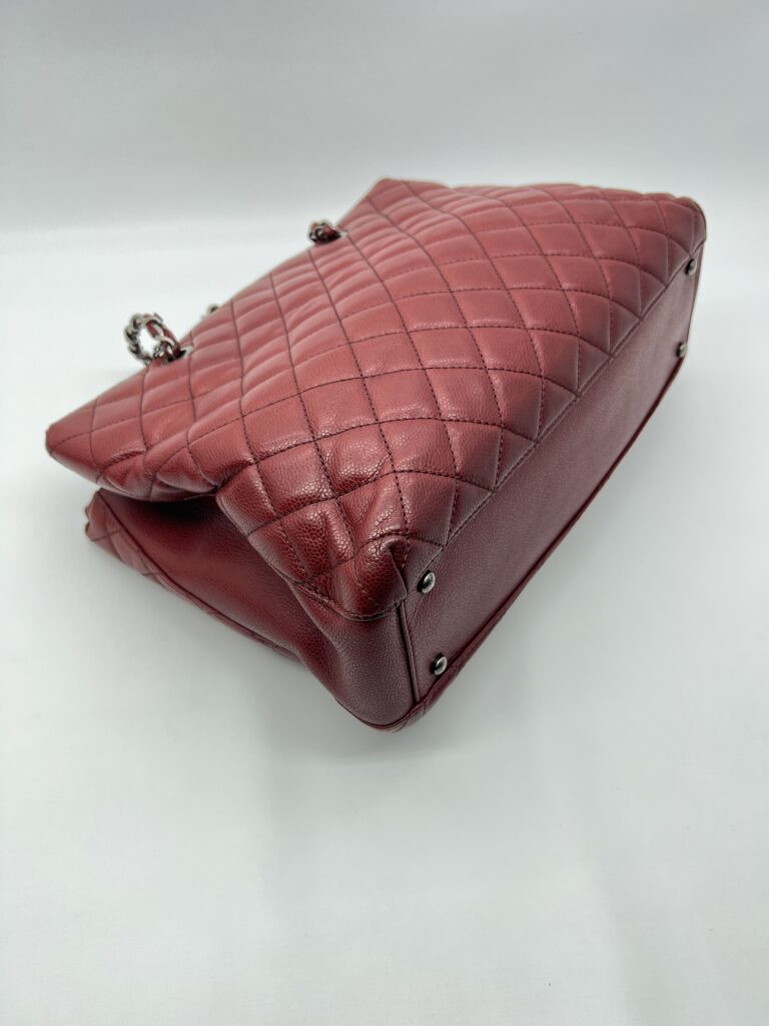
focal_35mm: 26
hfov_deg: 53.1
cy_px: 513
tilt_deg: -45.4
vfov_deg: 67.3
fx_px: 770
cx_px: 384
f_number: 1.5
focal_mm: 5.7
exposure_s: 1/100
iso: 64
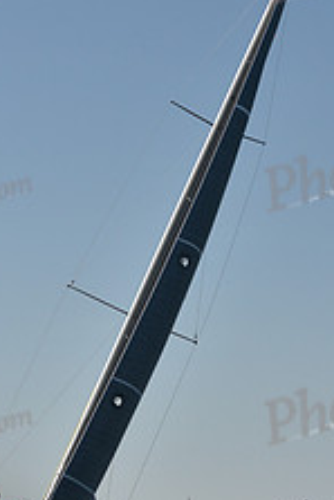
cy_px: 303
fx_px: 2529
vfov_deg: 11.3
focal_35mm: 182
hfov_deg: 7.6
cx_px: 149
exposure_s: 1/1250
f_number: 4
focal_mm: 70
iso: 250
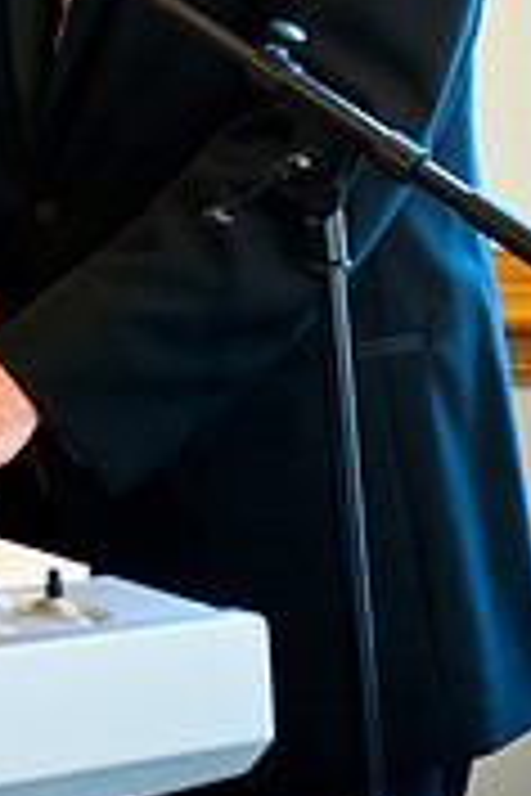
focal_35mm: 178
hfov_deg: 7.7
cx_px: -83
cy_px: -103
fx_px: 3938
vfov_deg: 11.4
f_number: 2.8
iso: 1250
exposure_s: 1/50
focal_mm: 70
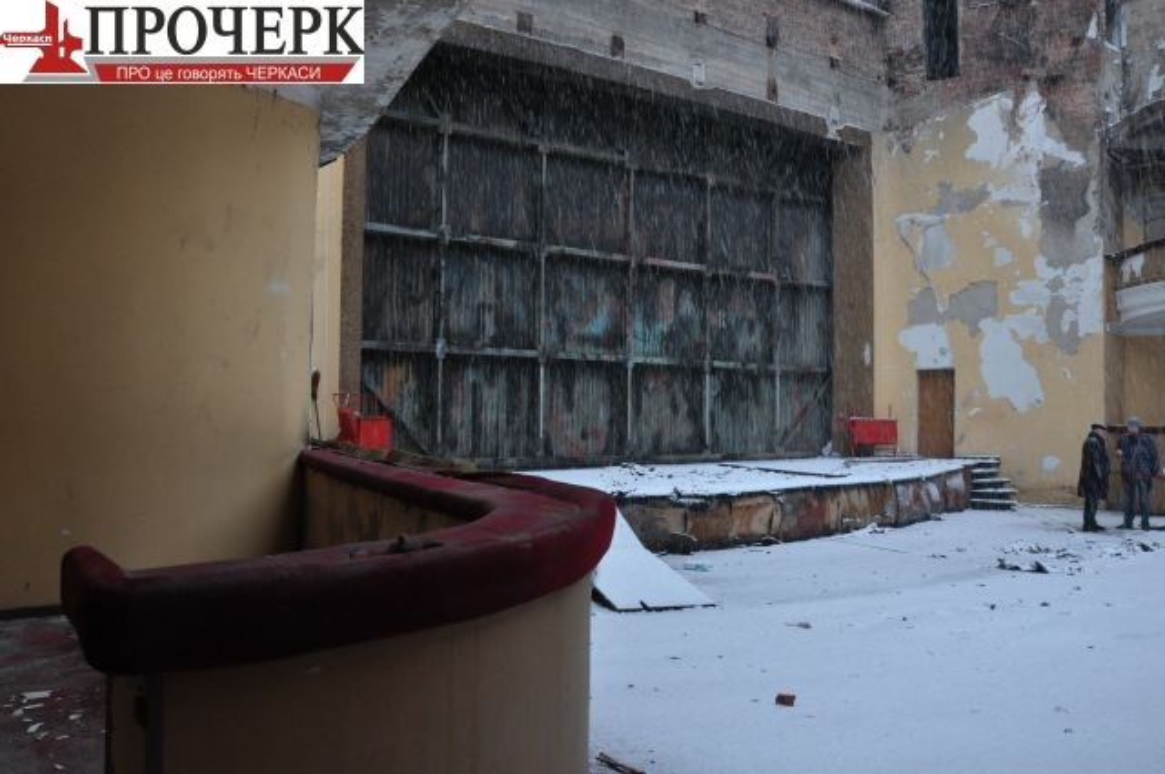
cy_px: 387
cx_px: 582
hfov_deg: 67.4
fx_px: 873
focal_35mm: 27
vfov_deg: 47.8
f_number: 5
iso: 1000
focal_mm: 18
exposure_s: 1/20
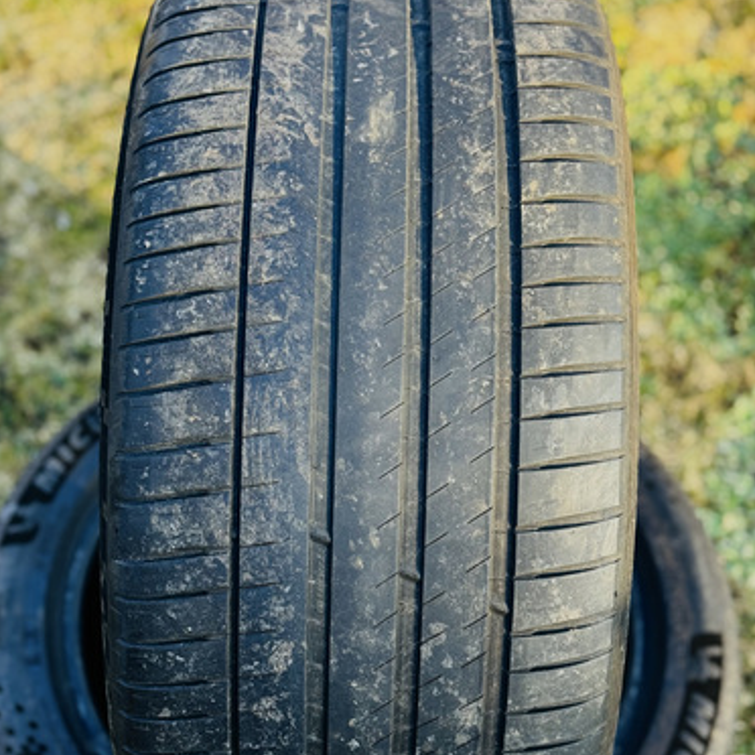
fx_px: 1407
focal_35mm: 57
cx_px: 376
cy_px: 414
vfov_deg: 30.0
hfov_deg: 30.0
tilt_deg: -50.1
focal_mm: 6.76
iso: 64
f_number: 1.78
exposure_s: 1/165
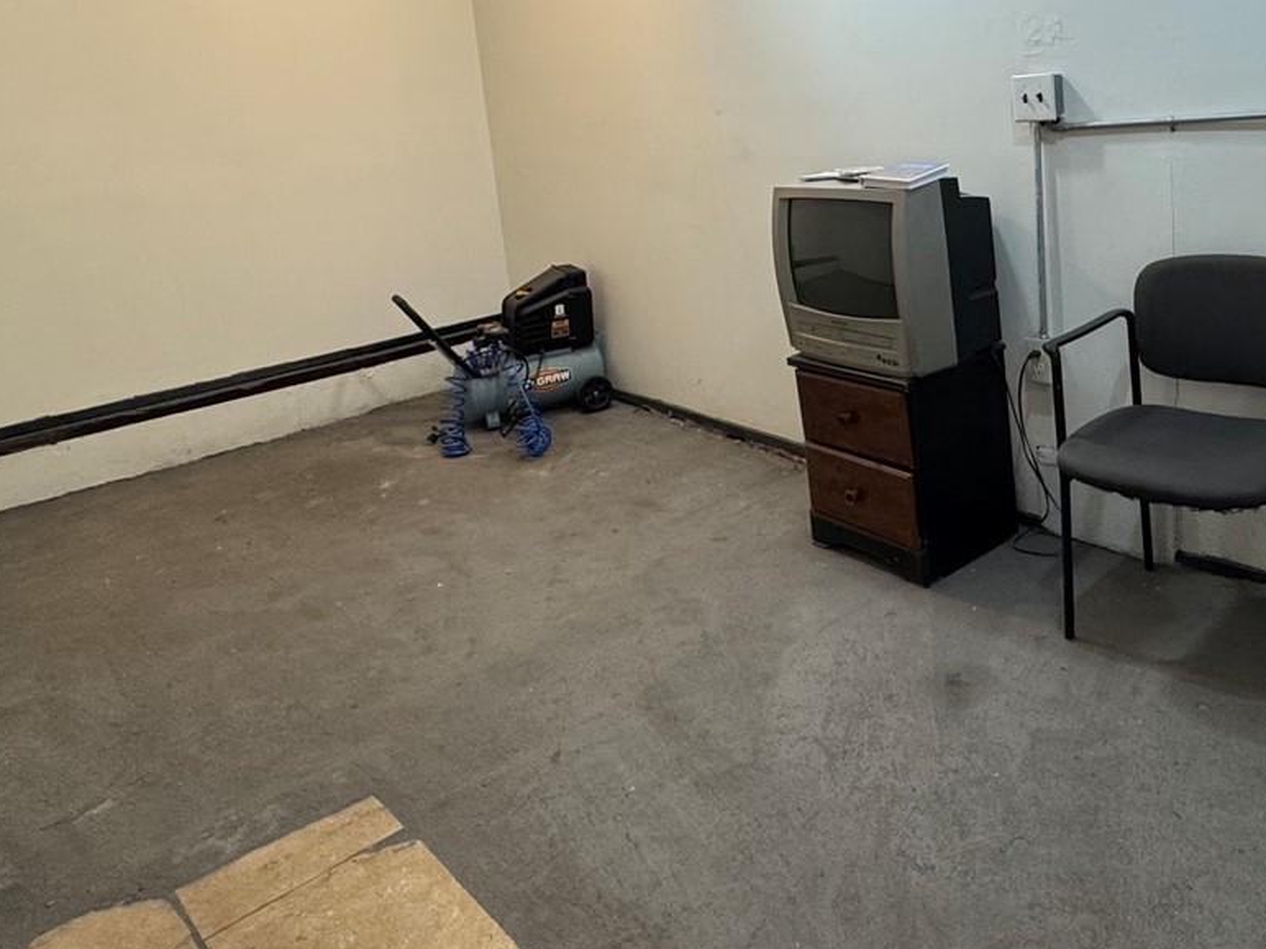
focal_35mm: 29
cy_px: 221
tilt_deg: -7.7
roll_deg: +5.1
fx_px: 1061
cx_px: 831
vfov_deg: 46.3
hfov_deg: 60.4
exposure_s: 1/120
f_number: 2.2
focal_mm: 2.22
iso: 200
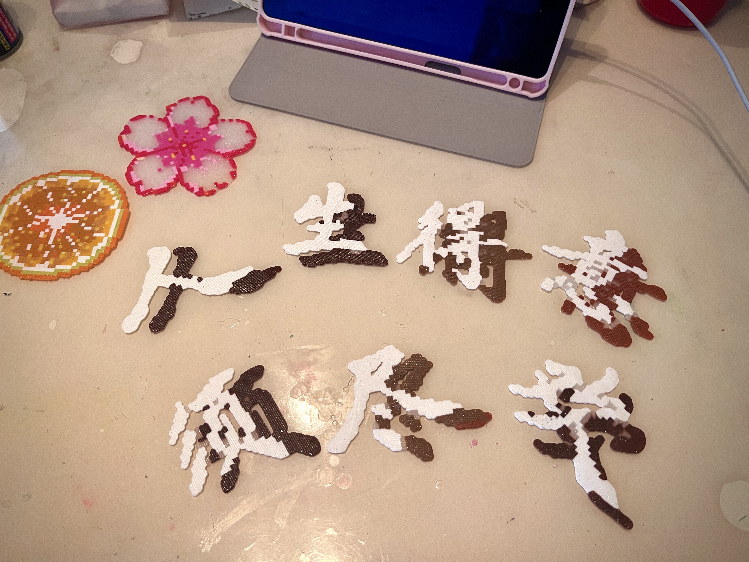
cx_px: 374
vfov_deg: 53.1
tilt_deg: -60.6
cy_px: 281
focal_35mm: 26
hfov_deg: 67.3
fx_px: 563
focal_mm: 5.7
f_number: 1.5
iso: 160
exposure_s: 1/50
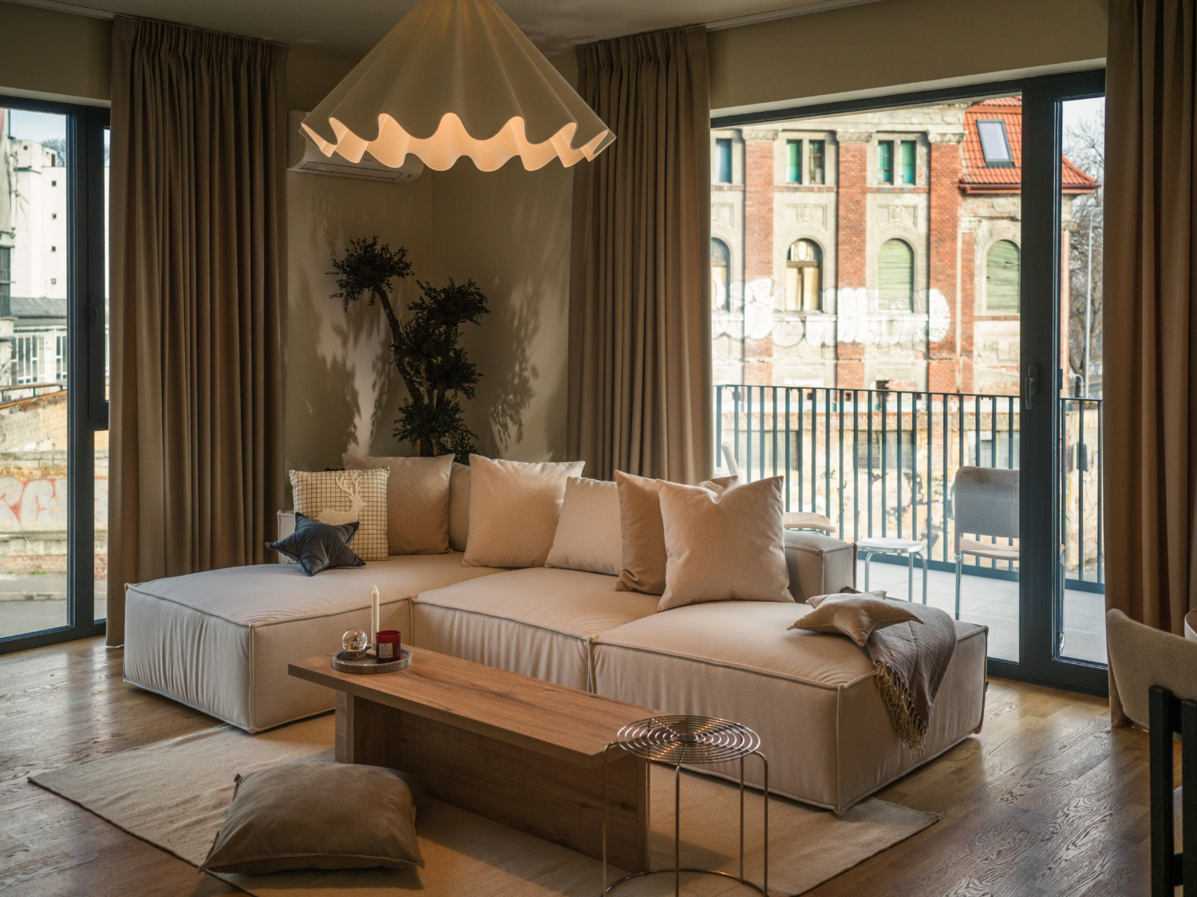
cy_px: 448
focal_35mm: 35
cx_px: 598
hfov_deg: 52.6
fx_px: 1210
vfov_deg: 40.7
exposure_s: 1/320
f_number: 4
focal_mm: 45
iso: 800
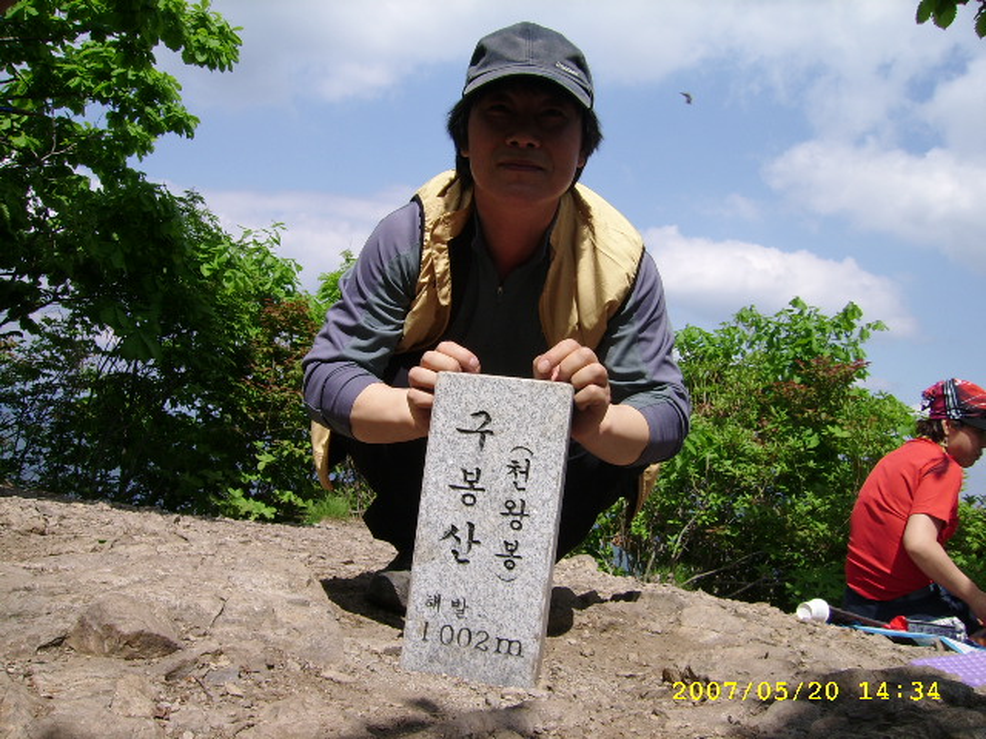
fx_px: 997
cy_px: 370
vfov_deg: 40.7
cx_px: 493
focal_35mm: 35
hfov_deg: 52.6
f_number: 5.8
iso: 50
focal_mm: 5.95
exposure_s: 1/420
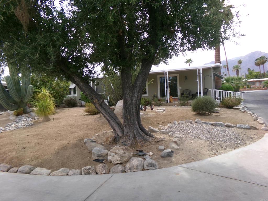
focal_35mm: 24
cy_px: 100
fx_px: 186
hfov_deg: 71.6
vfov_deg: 56.8
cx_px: 134
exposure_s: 1/50
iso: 100
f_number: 11.07
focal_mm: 4.3
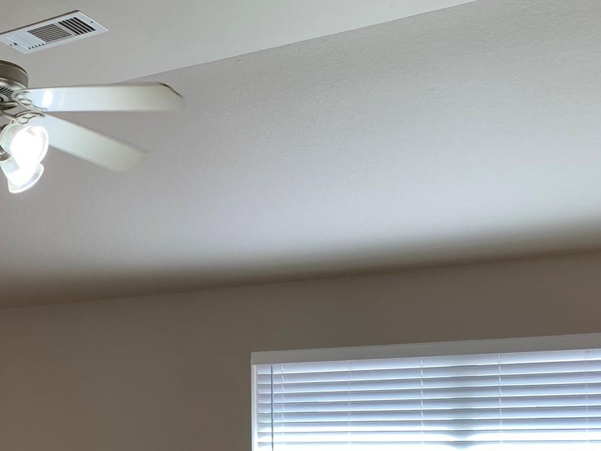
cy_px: 403
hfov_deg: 28.9
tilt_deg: +3.1
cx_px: -72
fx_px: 1042
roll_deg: -0.1
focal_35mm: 60
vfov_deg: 23.8
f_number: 1.8
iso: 64
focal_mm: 4.25
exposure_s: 1/120
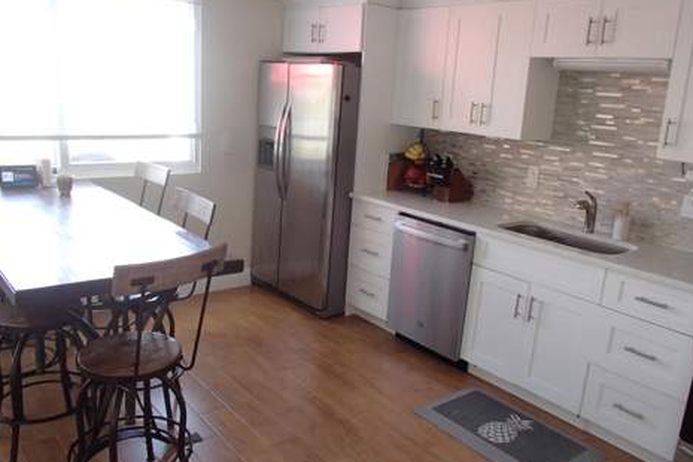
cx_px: 343
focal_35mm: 30
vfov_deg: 43.6
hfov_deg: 61.9
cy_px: 227
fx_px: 577
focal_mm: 5
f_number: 3.9
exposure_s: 1/30
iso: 200
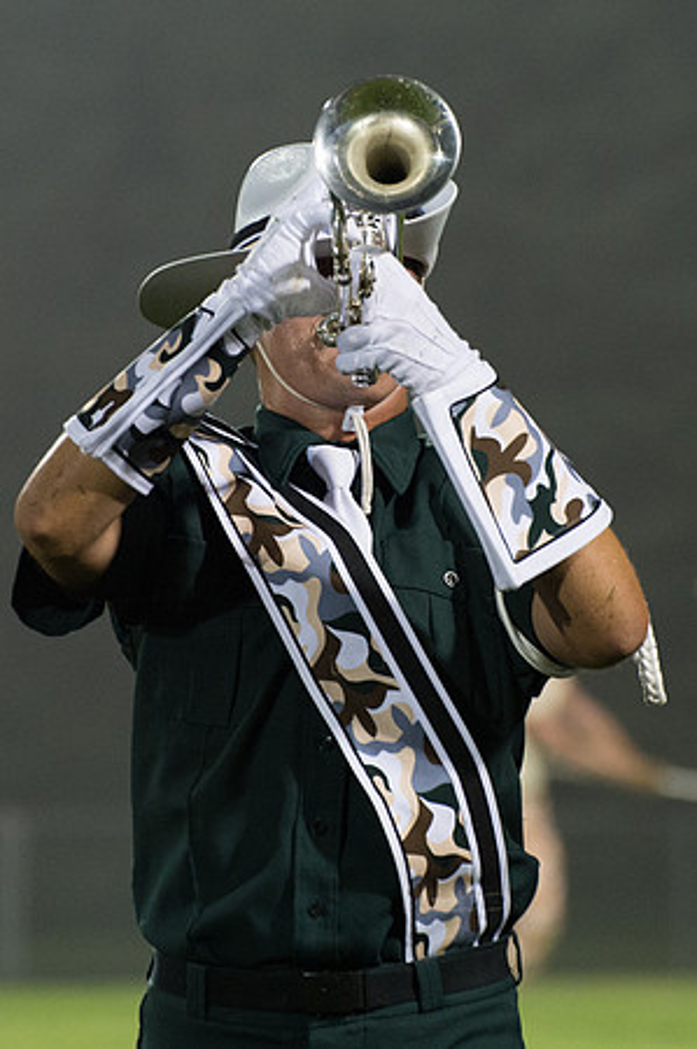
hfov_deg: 3.8
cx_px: 399
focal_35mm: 359
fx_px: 10440
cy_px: 372
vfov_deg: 5.8
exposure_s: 1/160
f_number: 5
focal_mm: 185
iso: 3600
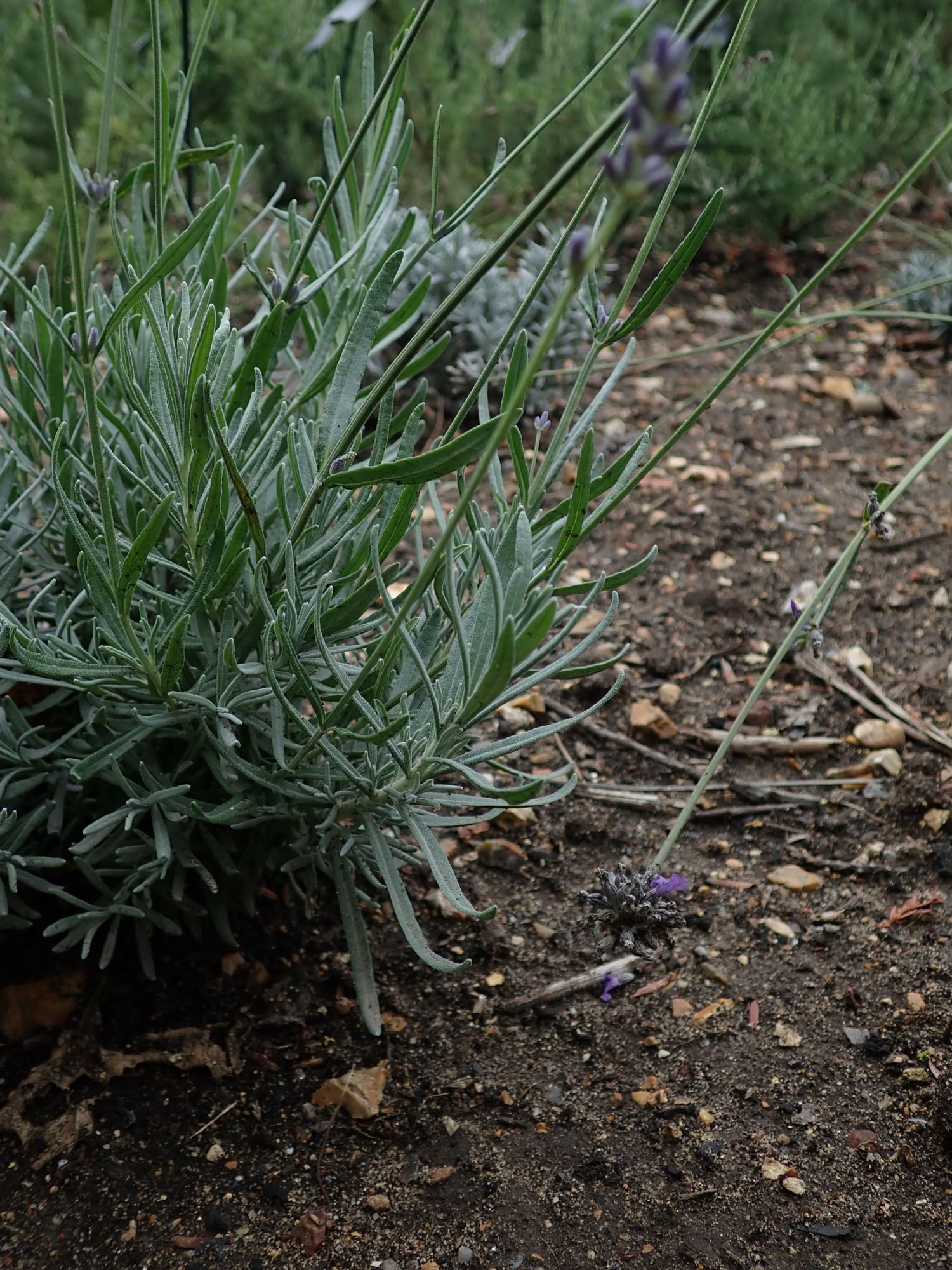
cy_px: 635
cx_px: 476
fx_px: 1100
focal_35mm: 30
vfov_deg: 60.0
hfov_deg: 46.8
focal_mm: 5.5
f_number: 2.3
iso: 100
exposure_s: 1/160
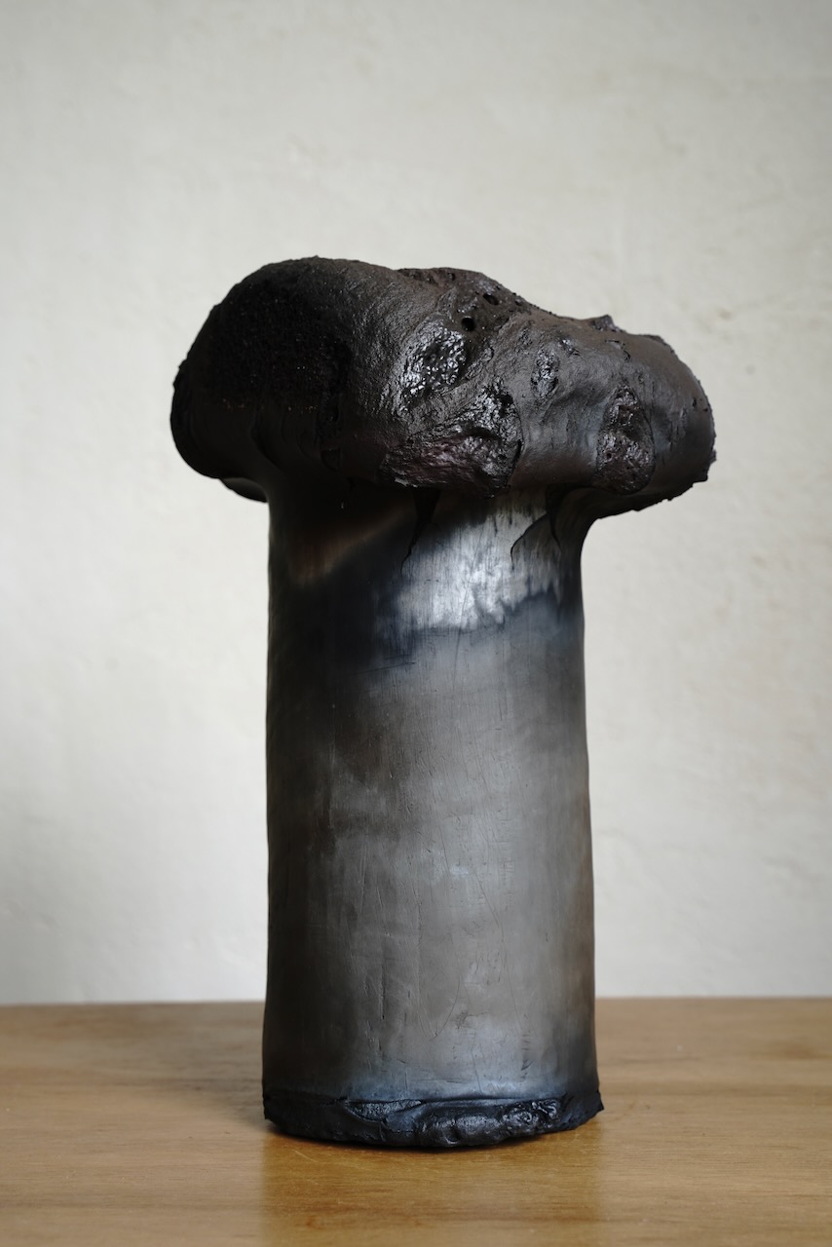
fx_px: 1767
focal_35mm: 51
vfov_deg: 38.9
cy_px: 624
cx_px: 416
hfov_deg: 26.5
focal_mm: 51
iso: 200
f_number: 8
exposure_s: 1/30
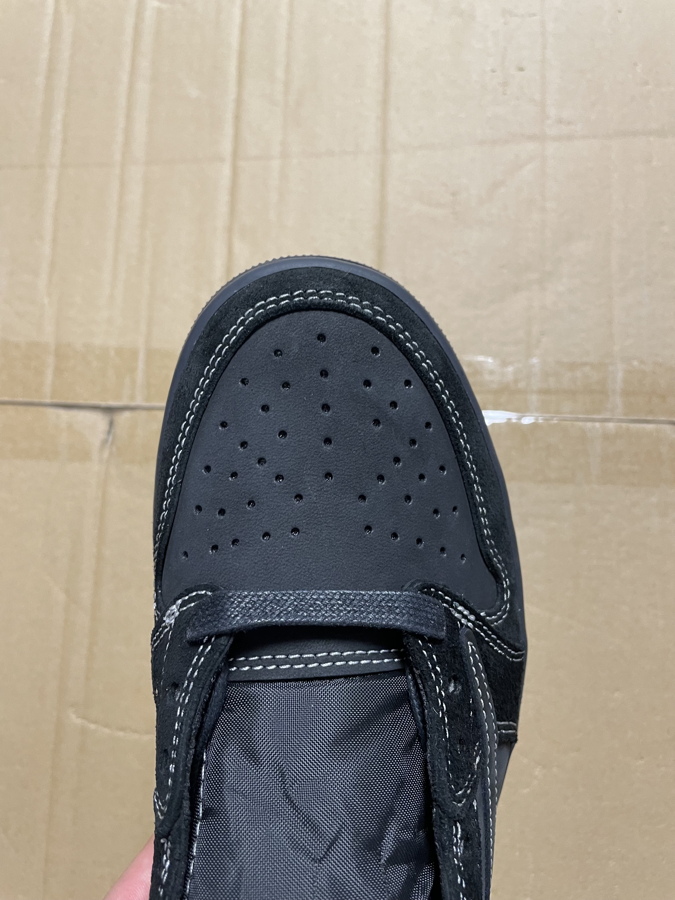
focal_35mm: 26
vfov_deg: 67.3
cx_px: 338
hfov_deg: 53.1
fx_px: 676
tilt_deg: -82.4
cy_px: 450
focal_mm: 4.2
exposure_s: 1/50
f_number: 1.6
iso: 100
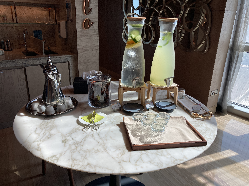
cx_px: 124
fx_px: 201
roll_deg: -1.8
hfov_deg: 63.4
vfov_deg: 49.7
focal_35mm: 28
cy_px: 93
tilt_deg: -19.6
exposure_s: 1/171
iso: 20
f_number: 1.8
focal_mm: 3.99
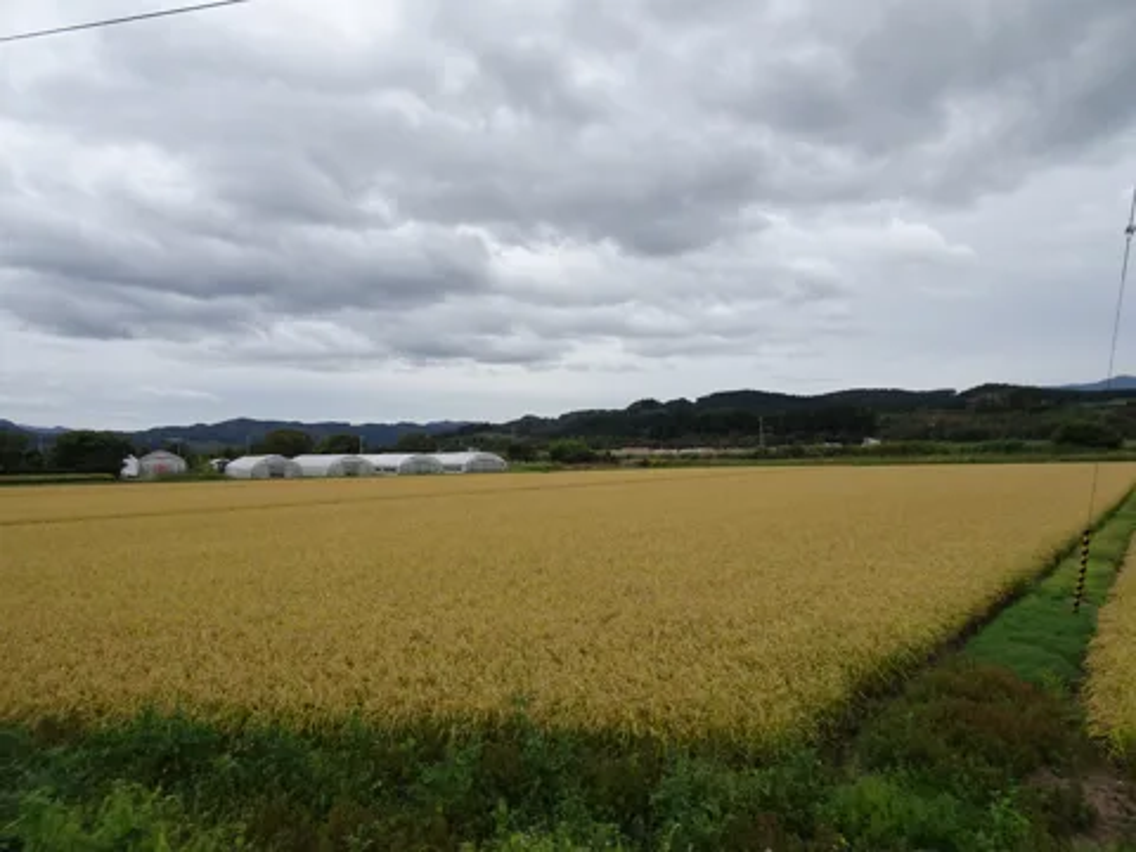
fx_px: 788
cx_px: 568
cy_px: 426
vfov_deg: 56.8
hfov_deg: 71.6
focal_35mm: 24
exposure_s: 1/250
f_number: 3.5
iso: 80
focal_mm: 4.1
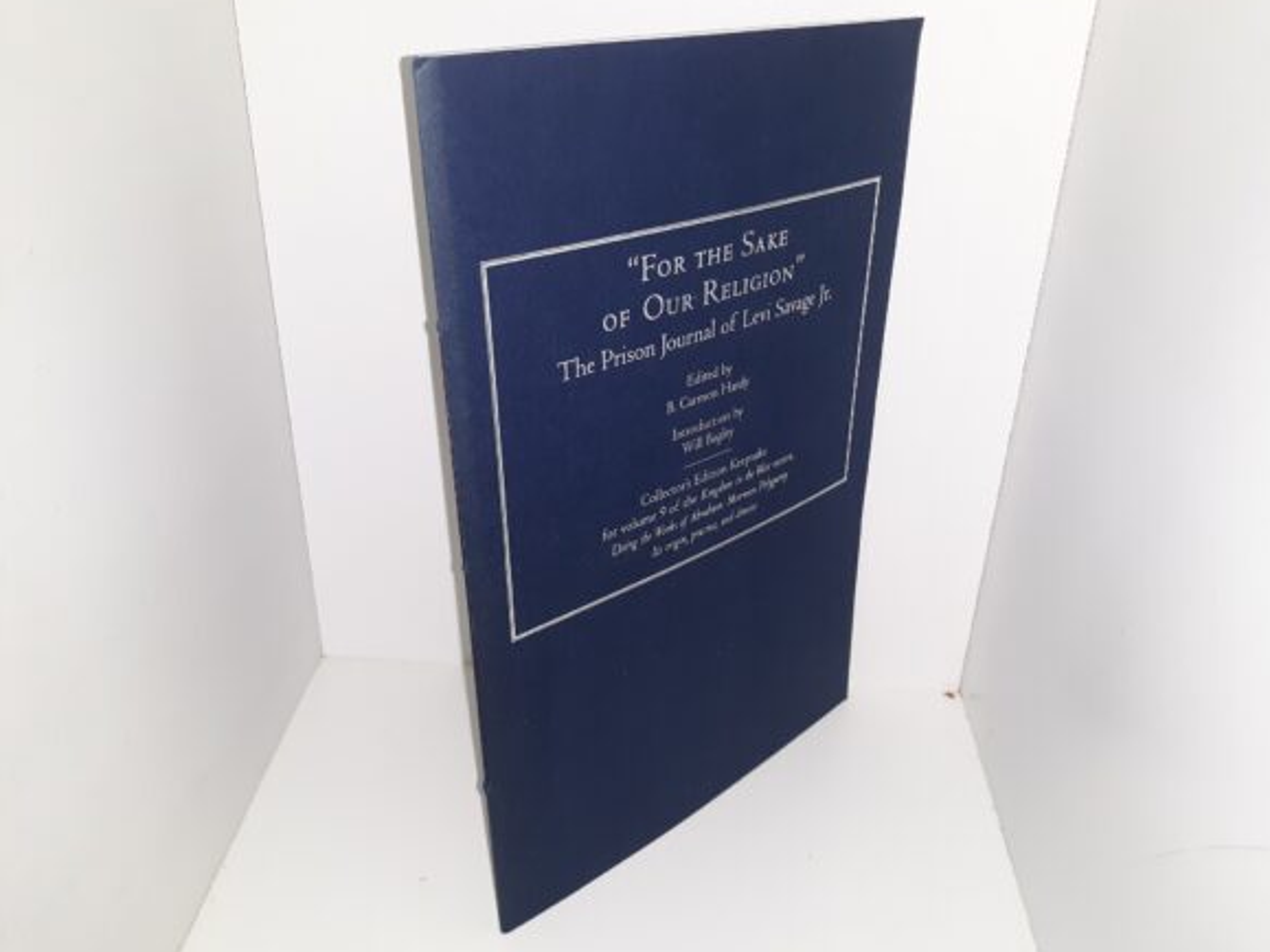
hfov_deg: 61.7
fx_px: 1064
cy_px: 467
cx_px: 656
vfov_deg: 48.2
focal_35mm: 29
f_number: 1.7
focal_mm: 3.7
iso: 64
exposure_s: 1/120
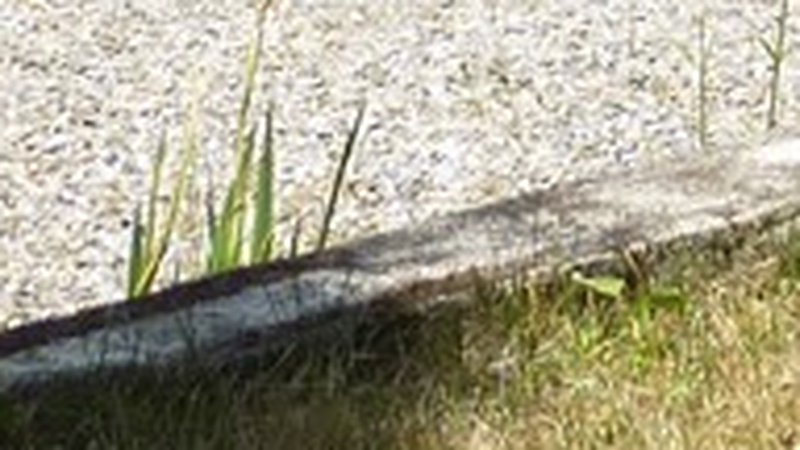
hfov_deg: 10.1
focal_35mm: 211
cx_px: 804
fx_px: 4476
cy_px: -958
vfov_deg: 5.4
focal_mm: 5.5
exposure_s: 1/125
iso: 80
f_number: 8
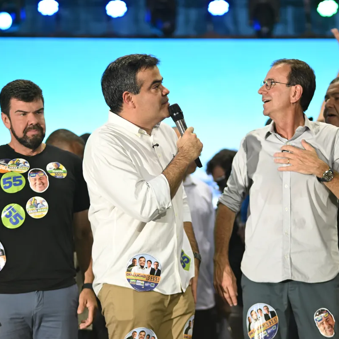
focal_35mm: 109
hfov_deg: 16.0
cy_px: 170
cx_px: 190
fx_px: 1208
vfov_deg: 16.0
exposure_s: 1/80
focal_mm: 85
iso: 320
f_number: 1.8
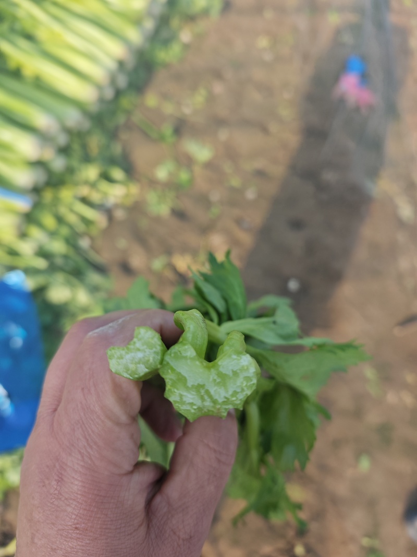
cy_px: 278
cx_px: 208
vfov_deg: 73.9
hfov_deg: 58.9
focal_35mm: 23
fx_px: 369
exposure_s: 1/1139
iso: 50
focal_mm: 6.55
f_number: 1.6
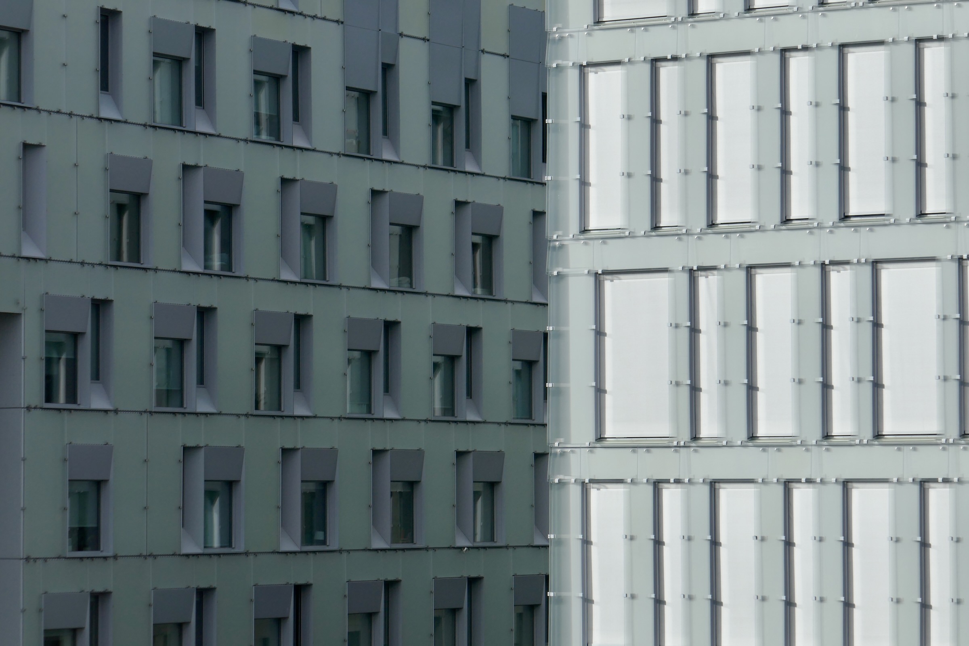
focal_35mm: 138
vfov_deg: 9.9
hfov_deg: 14.9
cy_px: 323
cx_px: 484
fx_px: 3714
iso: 200
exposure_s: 1/500
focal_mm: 50.2
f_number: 8
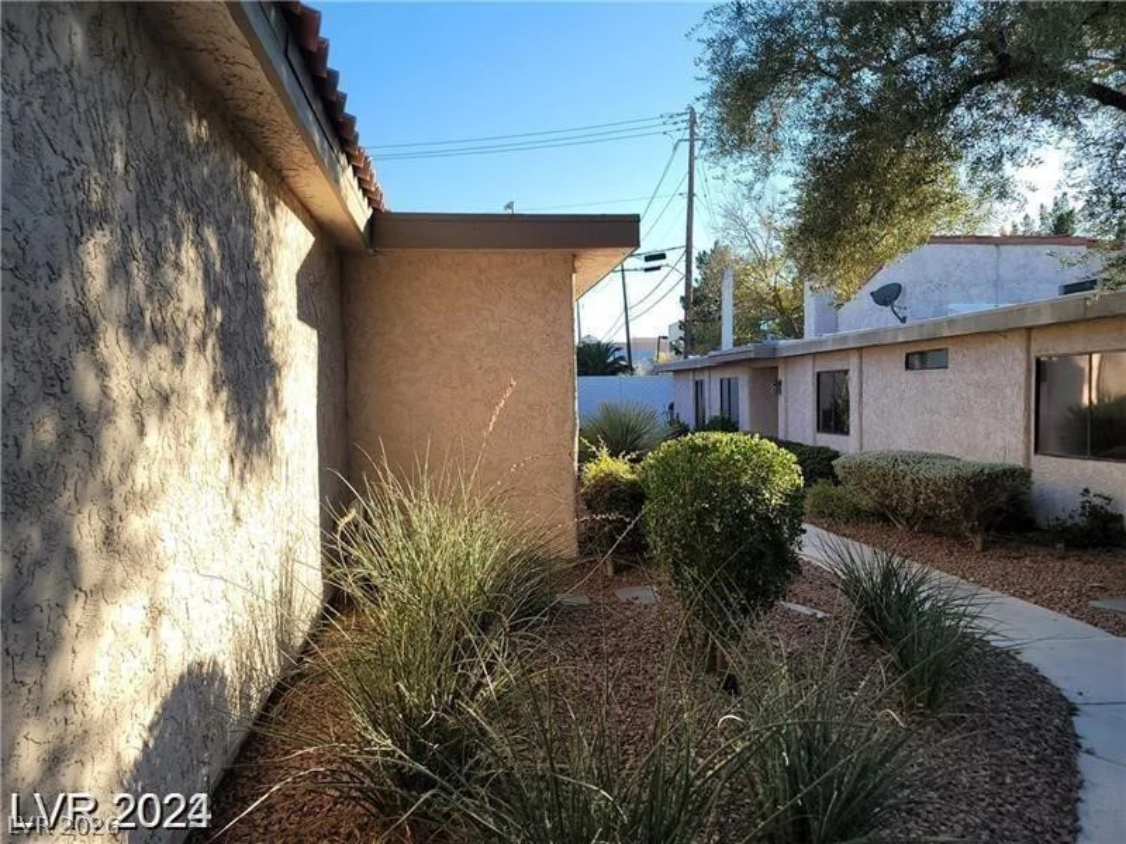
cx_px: 563
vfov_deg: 54.9
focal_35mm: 25
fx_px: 813
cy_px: 422
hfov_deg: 69.4
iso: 20
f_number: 1.8
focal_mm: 7
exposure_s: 1/335
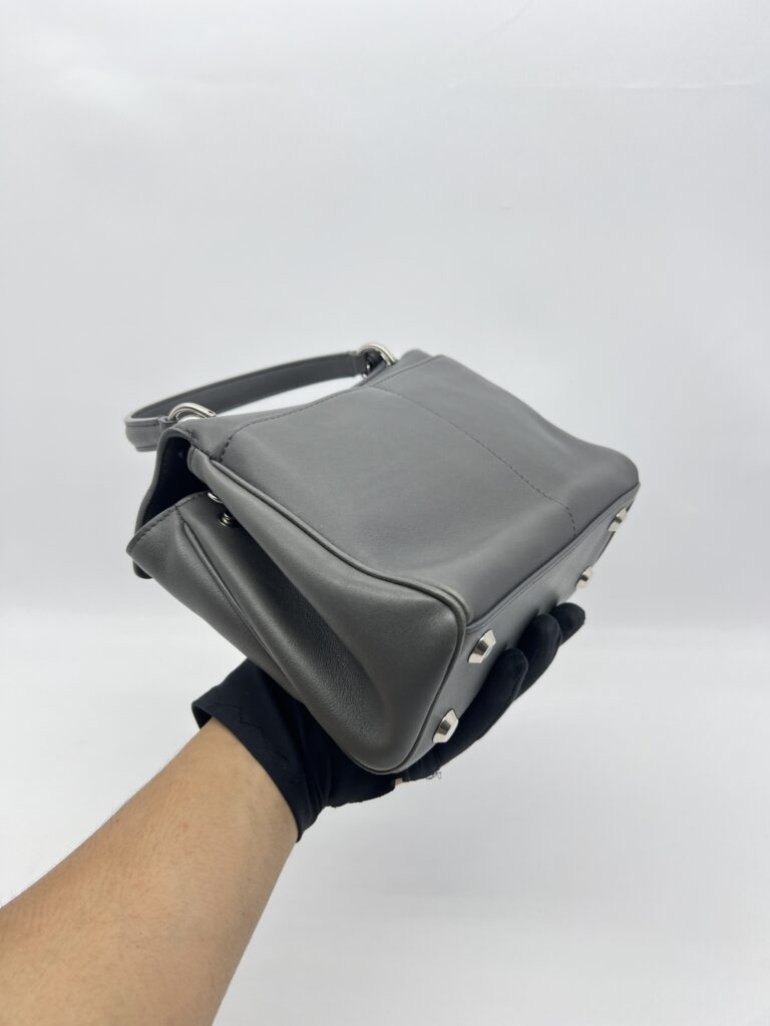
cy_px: 513
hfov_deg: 53.1
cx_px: 385
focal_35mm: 26
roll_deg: -0.1
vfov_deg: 67.3
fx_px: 771
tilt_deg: -23.9
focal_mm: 5.7
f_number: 1.5
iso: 32
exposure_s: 1/100
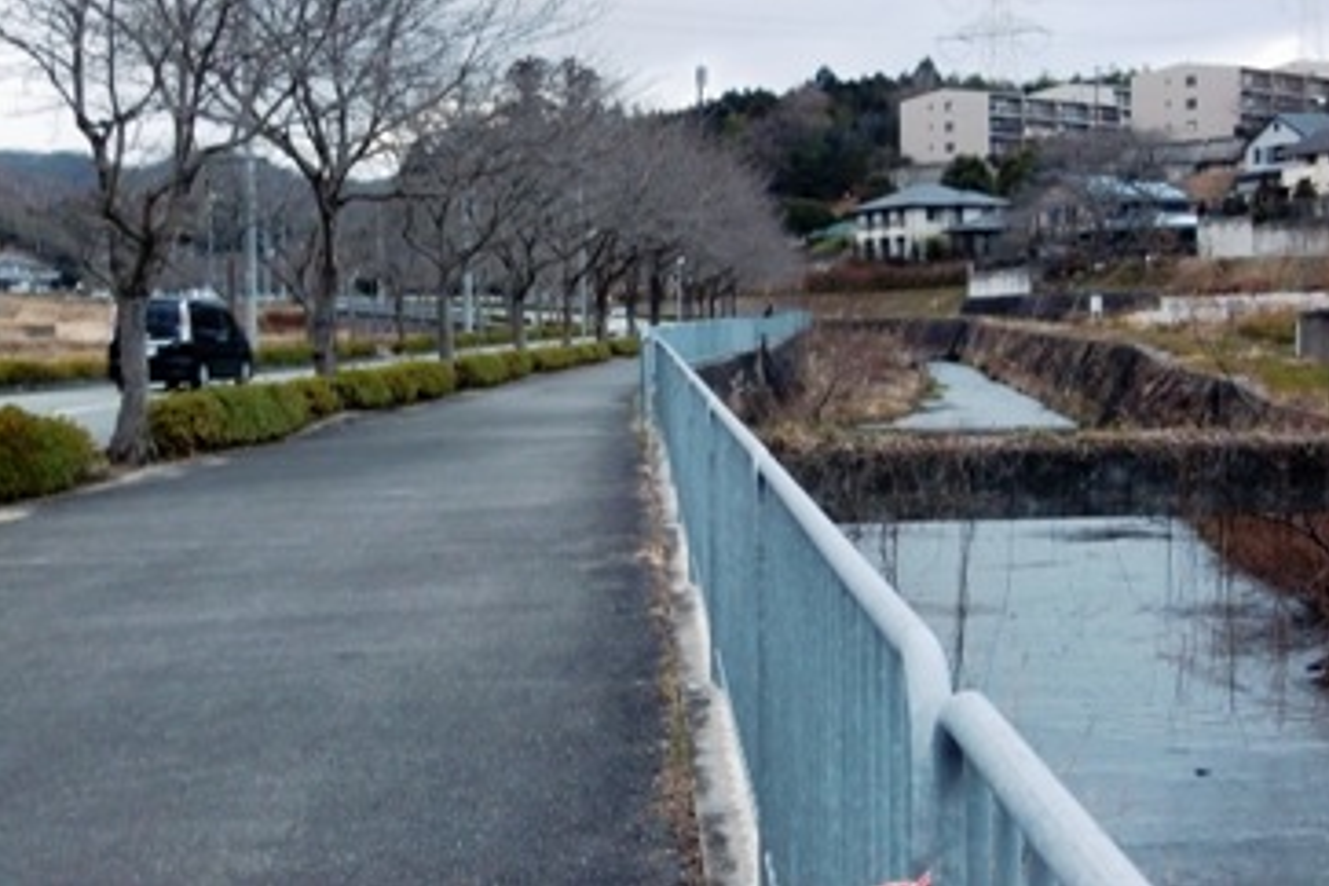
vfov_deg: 23.4
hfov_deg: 34.5
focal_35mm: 58
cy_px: 384
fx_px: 2141
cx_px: 666
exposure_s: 1/60
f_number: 3.6
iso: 400
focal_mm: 9.8
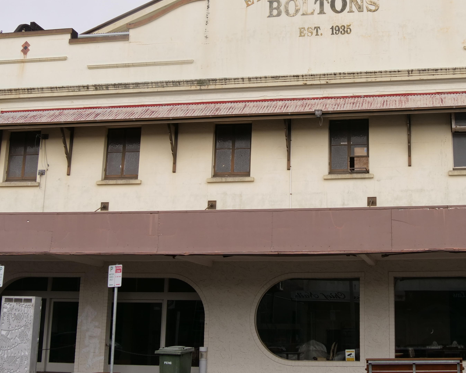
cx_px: 342
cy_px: 138
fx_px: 952
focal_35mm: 69
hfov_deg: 27.2
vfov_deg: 22.1
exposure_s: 1/400
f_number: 7.1
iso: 200
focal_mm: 19
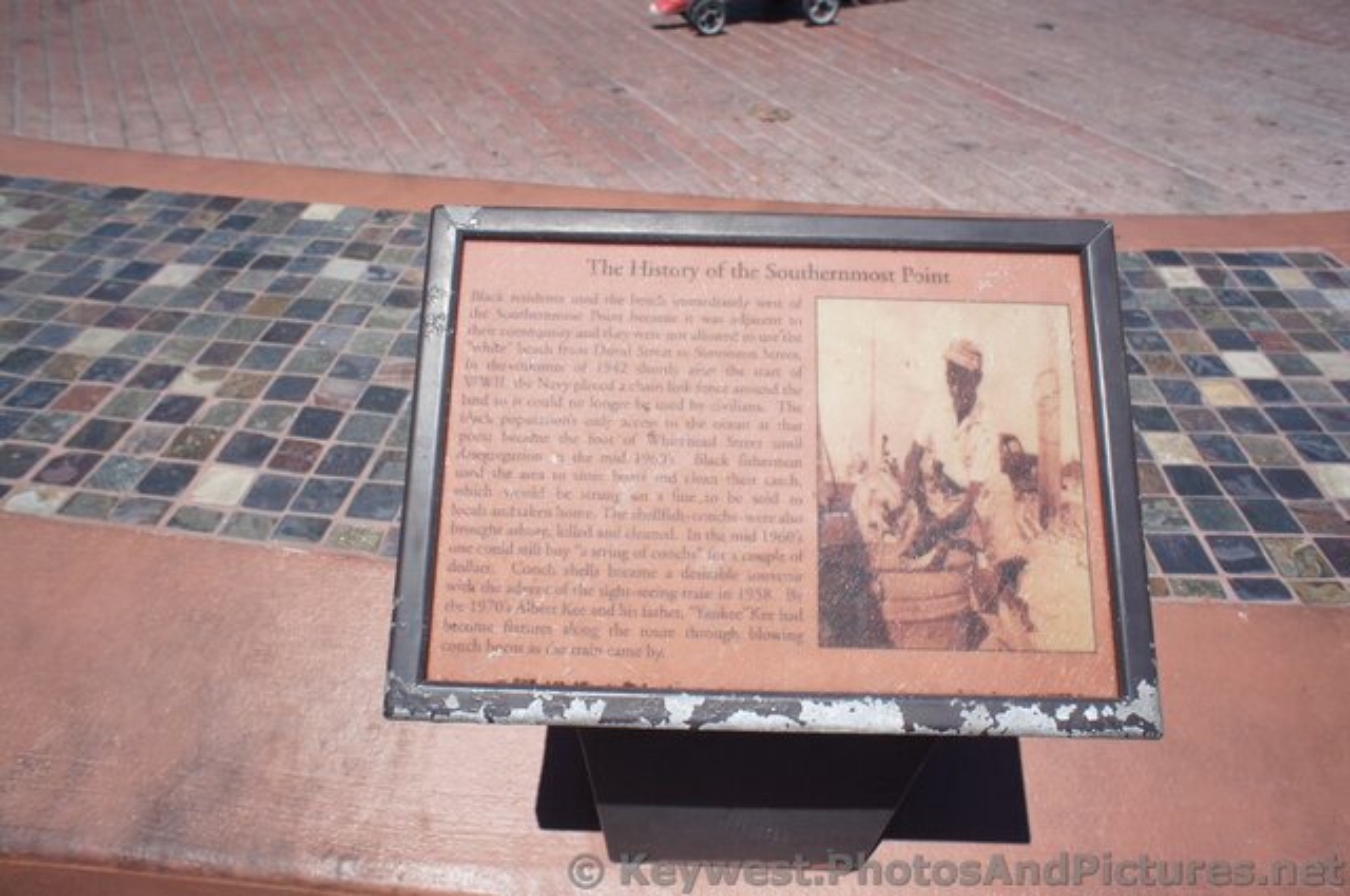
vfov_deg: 53.0
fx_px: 899
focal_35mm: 24
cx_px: 675
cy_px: 448
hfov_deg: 73.8
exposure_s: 1/1000
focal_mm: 16
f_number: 8
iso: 200
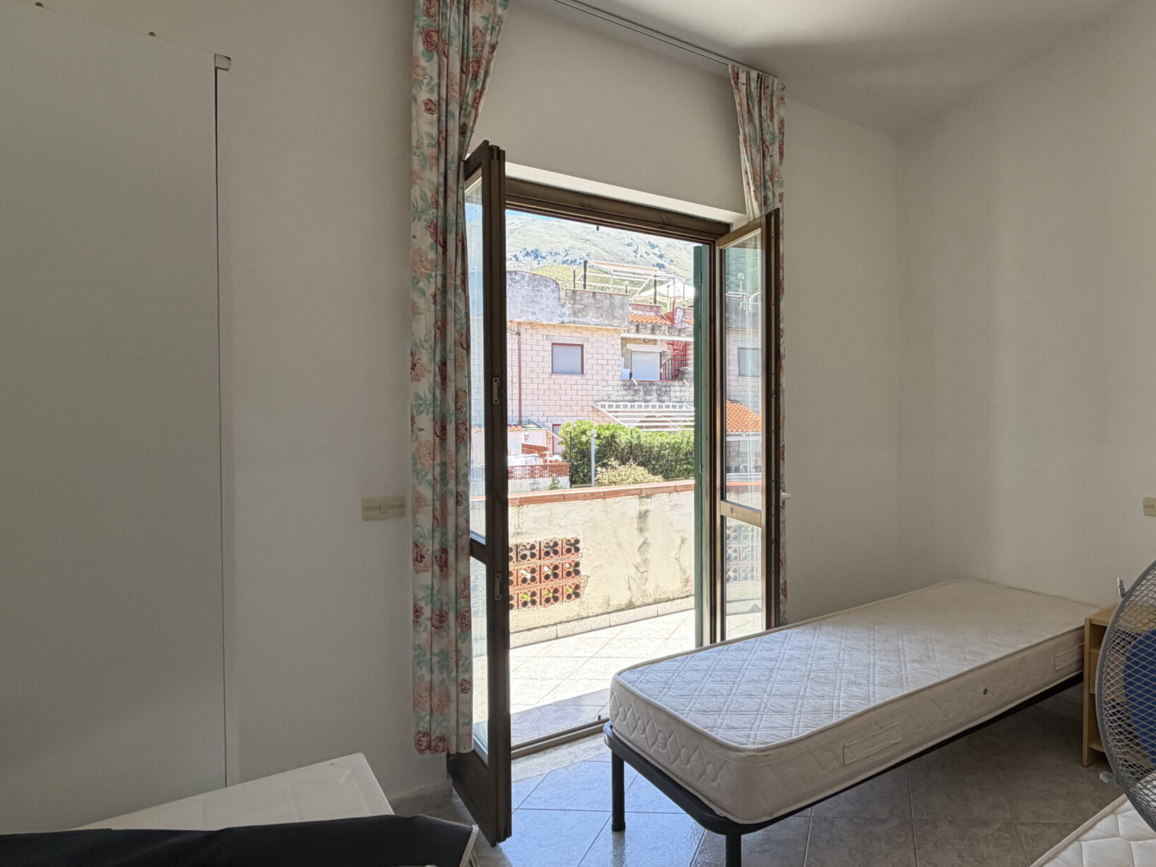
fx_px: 735
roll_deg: +0.1
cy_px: 424
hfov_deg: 71.8
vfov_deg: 61.1
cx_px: 850
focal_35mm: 22
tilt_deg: -1.5
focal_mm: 2.22
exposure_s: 1/189
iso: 50
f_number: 2.2
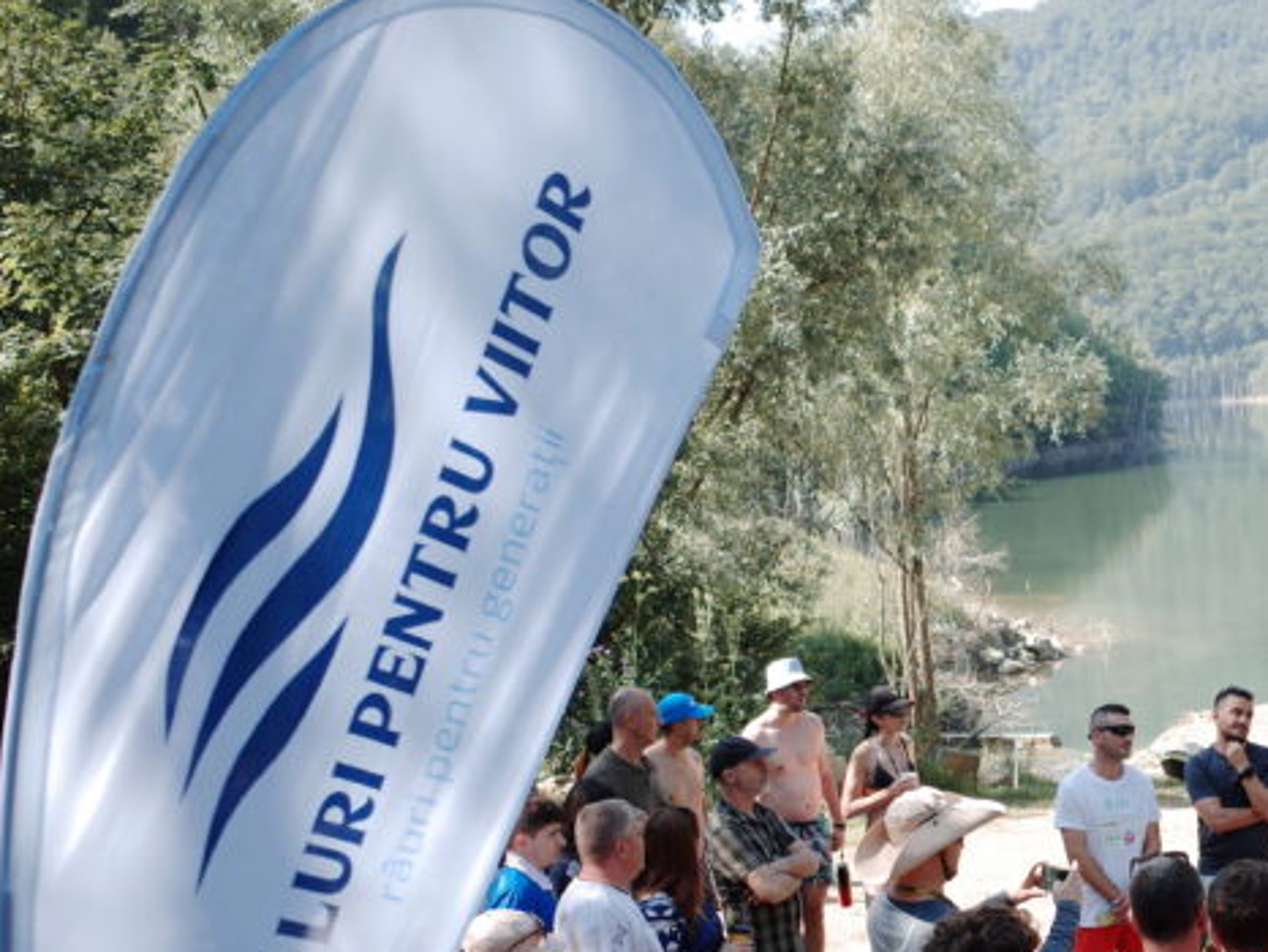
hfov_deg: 30.9
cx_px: 1195
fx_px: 2162
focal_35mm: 59
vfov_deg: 24.5
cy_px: 734
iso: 100
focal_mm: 18.3
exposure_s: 1/320
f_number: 2.8
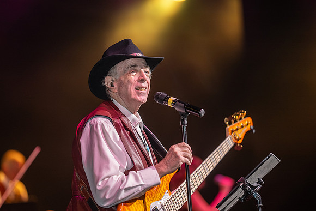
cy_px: 106
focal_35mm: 135
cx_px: 158
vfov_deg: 10.2
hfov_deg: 15.2
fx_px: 1185
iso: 320
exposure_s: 1/250
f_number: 1.8
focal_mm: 135
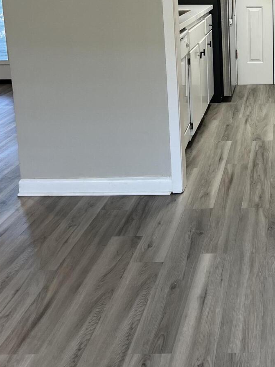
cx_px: 282
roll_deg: +0.7
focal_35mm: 58
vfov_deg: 32.6
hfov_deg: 24.0
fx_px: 615
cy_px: 90
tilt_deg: -10.8
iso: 64
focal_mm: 5.7
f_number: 1.5
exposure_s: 1/60
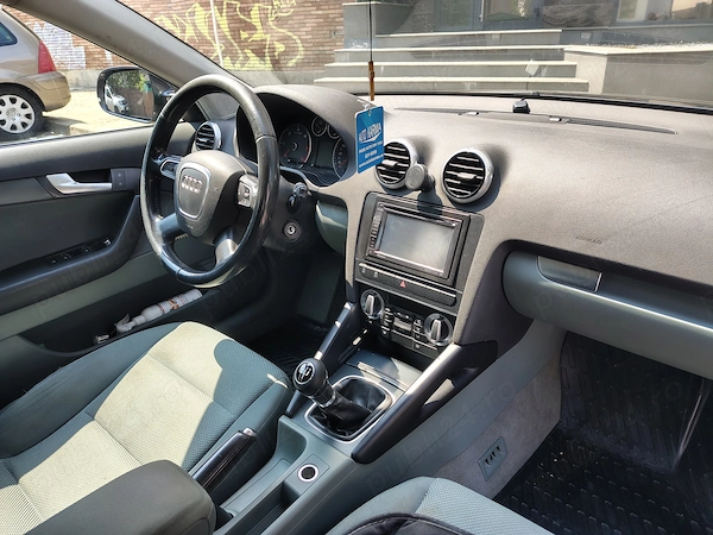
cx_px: 356
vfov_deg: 56.8
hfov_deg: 71.6
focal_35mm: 24
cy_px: 268
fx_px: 494
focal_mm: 5.56
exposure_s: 1/149
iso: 100
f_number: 1.8
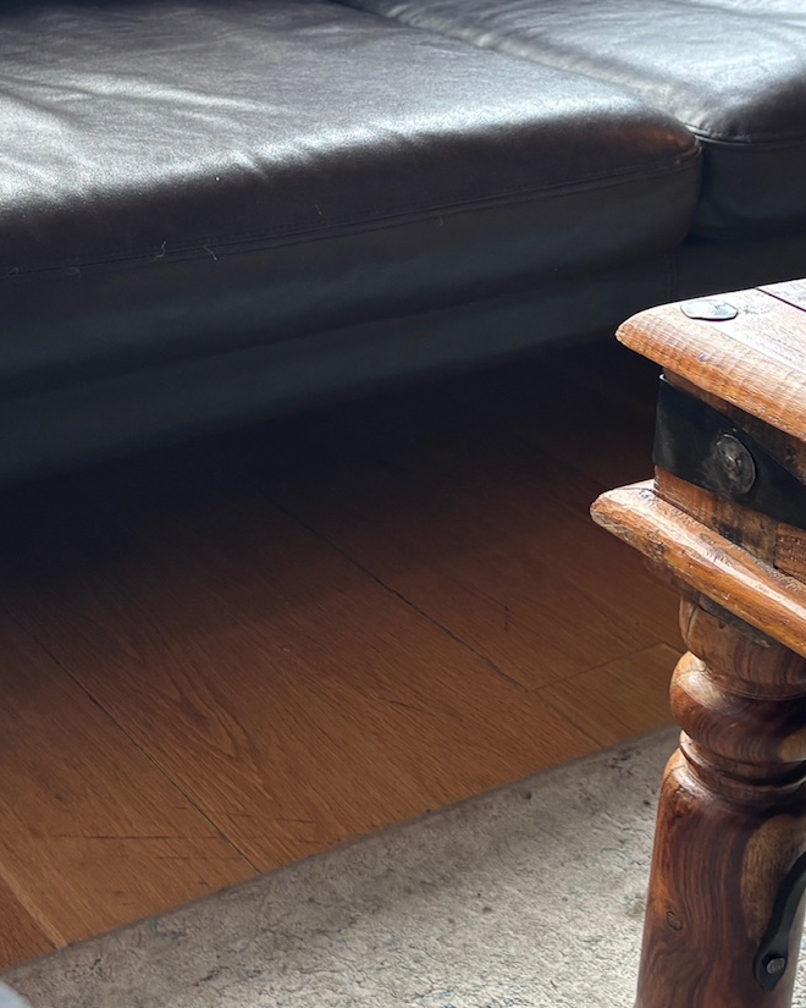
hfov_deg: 24.2
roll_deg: -2.2
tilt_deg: -16.8
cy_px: 205
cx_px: 353
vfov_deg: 29.4
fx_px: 1879
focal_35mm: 63
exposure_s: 1/50
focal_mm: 5.96
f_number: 1.6
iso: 125
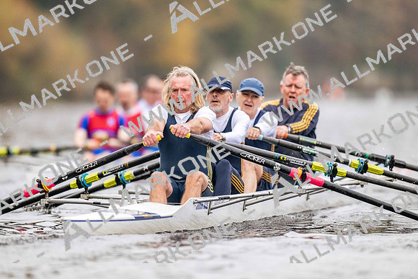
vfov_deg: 2.3
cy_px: 140
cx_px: 209
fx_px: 6968
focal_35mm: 600
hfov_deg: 3.4
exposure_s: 1/2500
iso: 4500
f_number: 4
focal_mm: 600
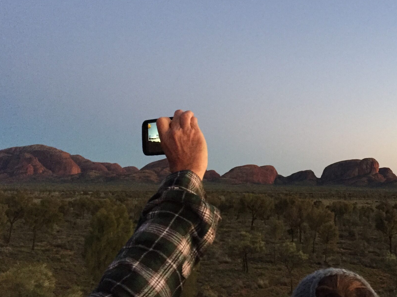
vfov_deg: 30.9
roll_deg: -1.2
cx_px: 297
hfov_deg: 40.1
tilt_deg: +14.3
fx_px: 527
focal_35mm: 46
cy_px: 68
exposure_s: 1/33
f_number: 2.2
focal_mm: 4.15
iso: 200
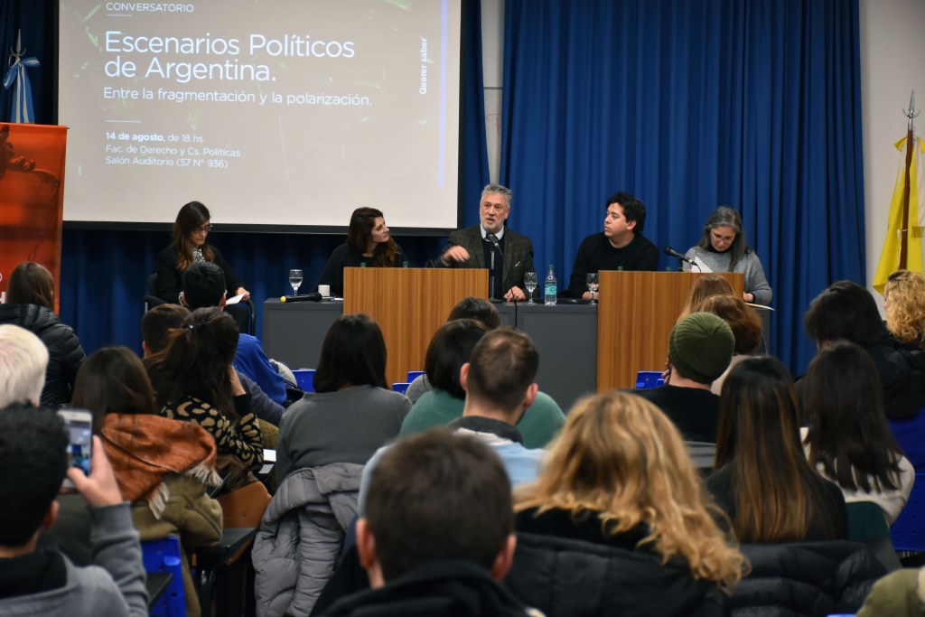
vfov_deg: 14.7
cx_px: 462
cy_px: 308
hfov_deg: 21.9
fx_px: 2390
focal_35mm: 93
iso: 800
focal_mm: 62
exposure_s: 1/60
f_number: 5
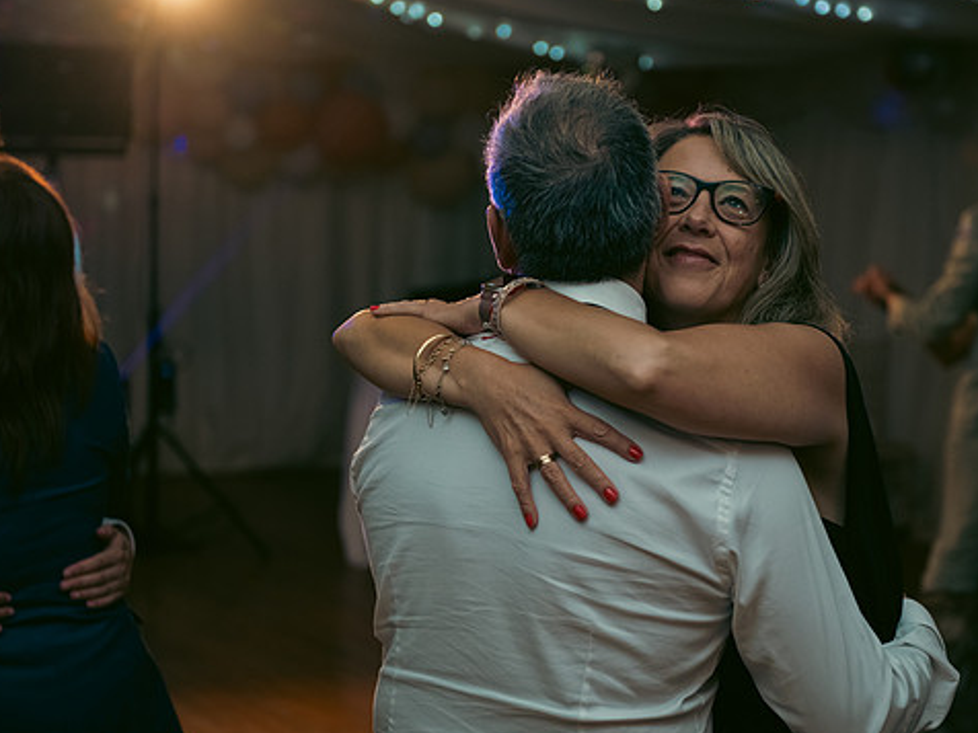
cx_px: 565
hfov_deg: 23.8
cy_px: 373
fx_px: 2317
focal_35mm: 82
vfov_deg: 18.0
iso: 800
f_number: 3.5
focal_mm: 70
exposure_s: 1/160
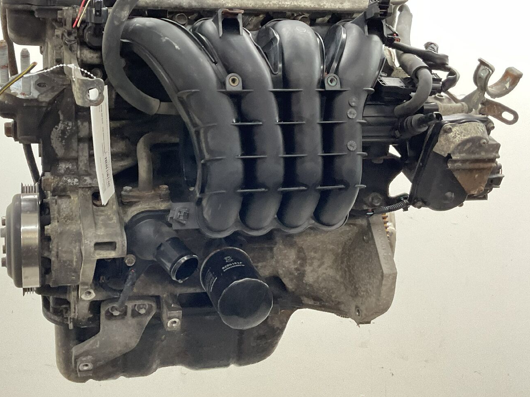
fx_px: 658
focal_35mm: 43
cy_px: 150
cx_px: 181
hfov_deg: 43.3
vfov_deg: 33.4
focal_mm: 3
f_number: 1.8
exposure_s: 1/50
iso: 200
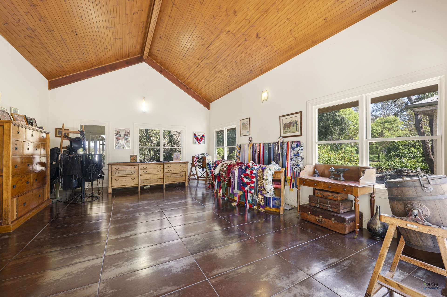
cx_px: 224
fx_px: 180
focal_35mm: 14
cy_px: 148
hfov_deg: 102.3
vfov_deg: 79.1
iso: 200
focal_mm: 14.5
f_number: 9
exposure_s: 1
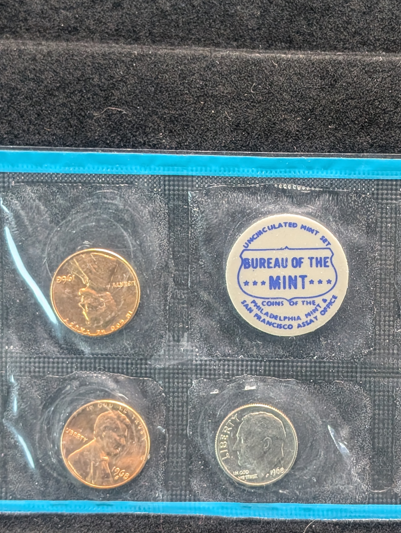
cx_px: 295
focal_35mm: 79
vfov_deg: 24.7
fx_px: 1217
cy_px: 250
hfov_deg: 18.6
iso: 591
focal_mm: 6.9
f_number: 1.68
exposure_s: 1/51.7
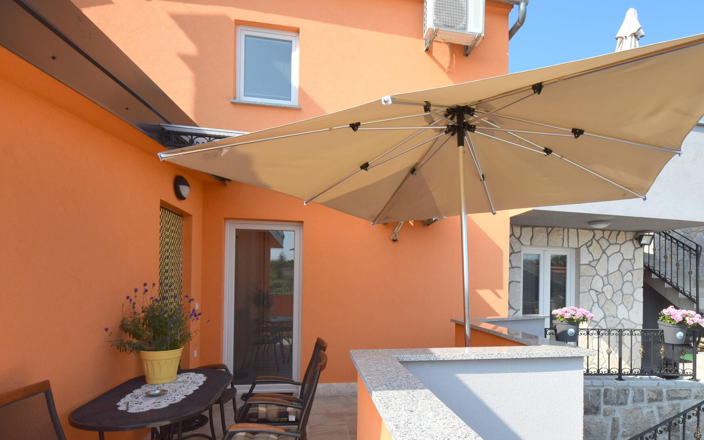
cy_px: 265
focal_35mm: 21
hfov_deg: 81.8
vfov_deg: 56.8
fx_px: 403
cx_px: 401
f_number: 9
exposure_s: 1/320
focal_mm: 10
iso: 200
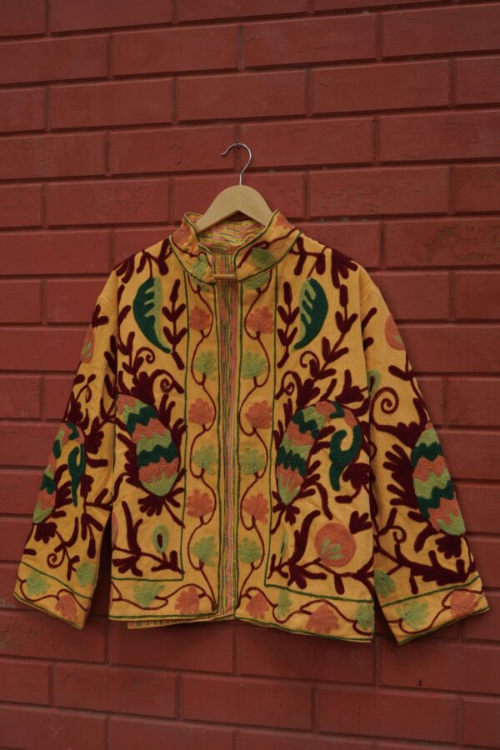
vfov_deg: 39.6
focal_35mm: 50
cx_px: 250
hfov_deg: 27.0
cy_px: 375
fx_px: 1042
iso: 500
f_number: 7.1
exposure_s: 1/160
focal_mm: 50
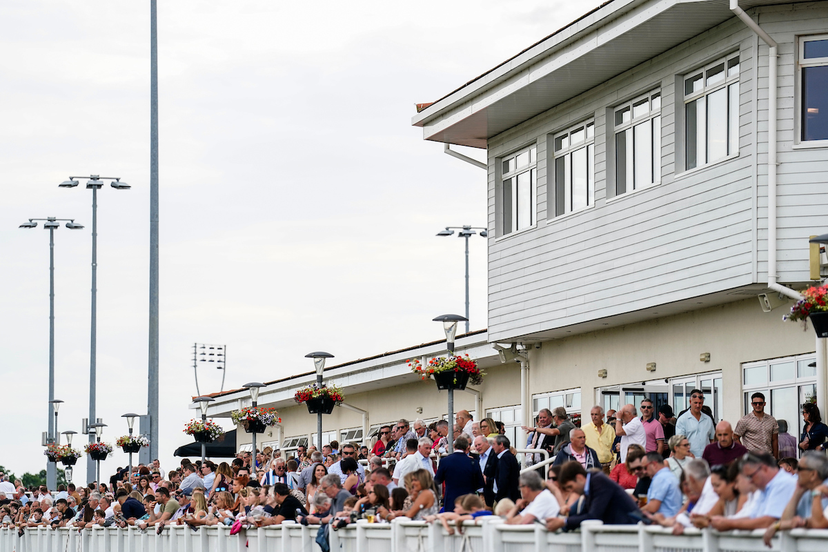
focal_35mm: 175
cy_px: 276
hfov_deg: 11.7
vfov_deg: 7.8
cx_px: 414
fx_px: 4025
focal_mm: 175
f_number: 3.2
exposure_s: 1/2500
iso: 500
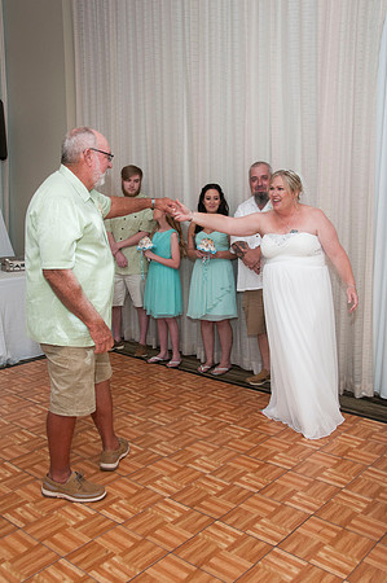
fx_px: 582
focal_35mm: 36
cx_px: 194
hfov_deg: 36.8
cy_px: 292
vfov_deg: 53.2
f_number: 5.6
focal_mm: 24
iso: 400
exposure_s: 1/250
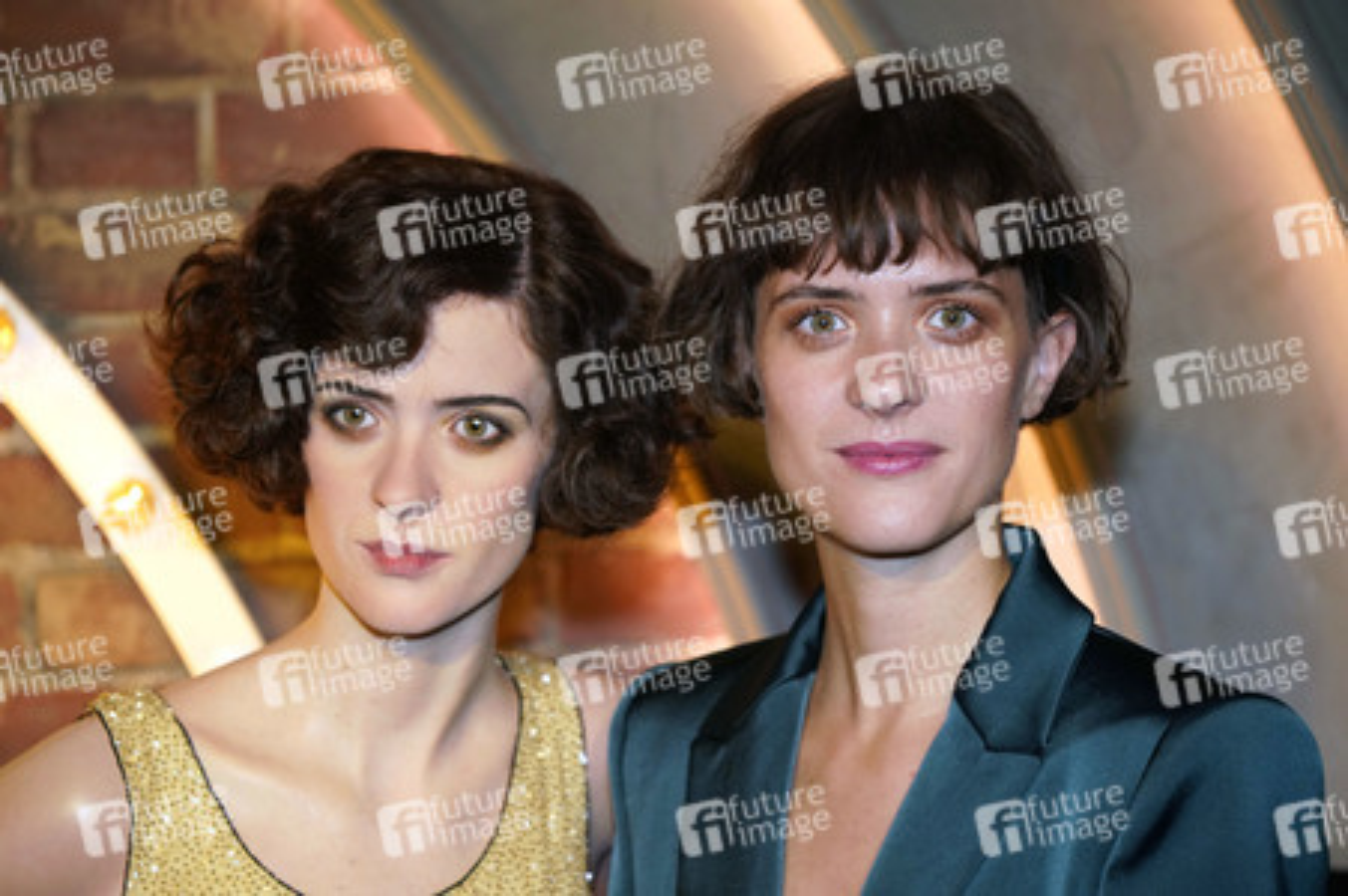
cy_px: 448
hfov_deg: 18.8
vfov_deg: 12.5
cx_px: 674
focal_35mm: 109
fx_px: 4078
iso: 2000
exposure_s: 1/100
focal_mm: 109
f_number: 4.5
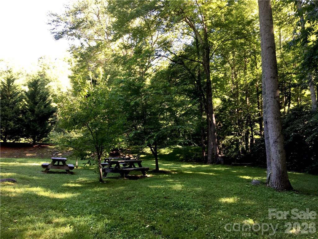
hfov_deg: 61.7
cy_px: 120
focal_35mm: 29
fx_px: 266
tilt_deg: +10.3
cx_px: 159
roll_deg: -0.5
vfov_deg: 48.2
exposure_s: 1/60
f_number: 2.2
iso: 32
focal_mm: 4.15
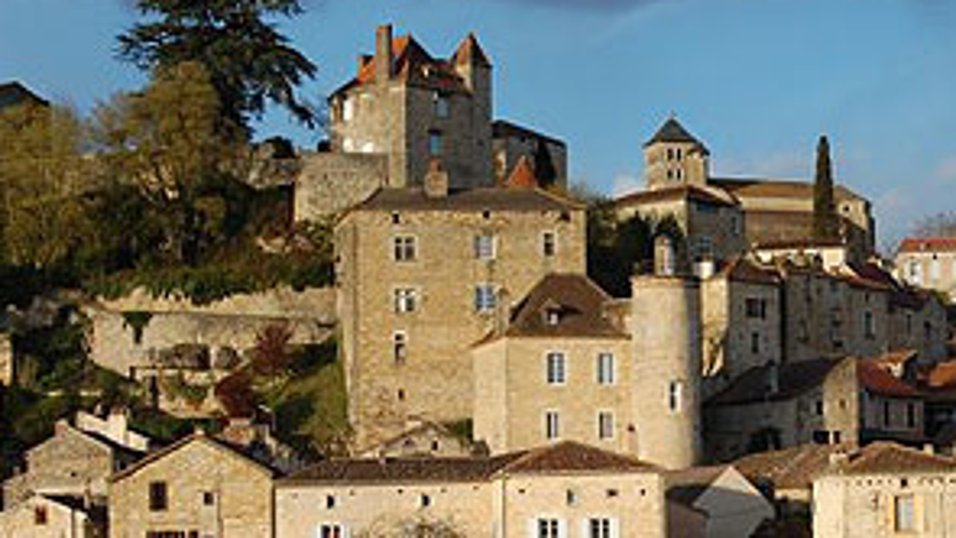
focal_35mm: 96
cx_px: 668
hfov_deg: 22.1
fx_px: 2434
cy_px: 360
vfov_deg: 12.6
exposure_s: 1/320
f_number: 9
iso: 200
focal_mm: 40
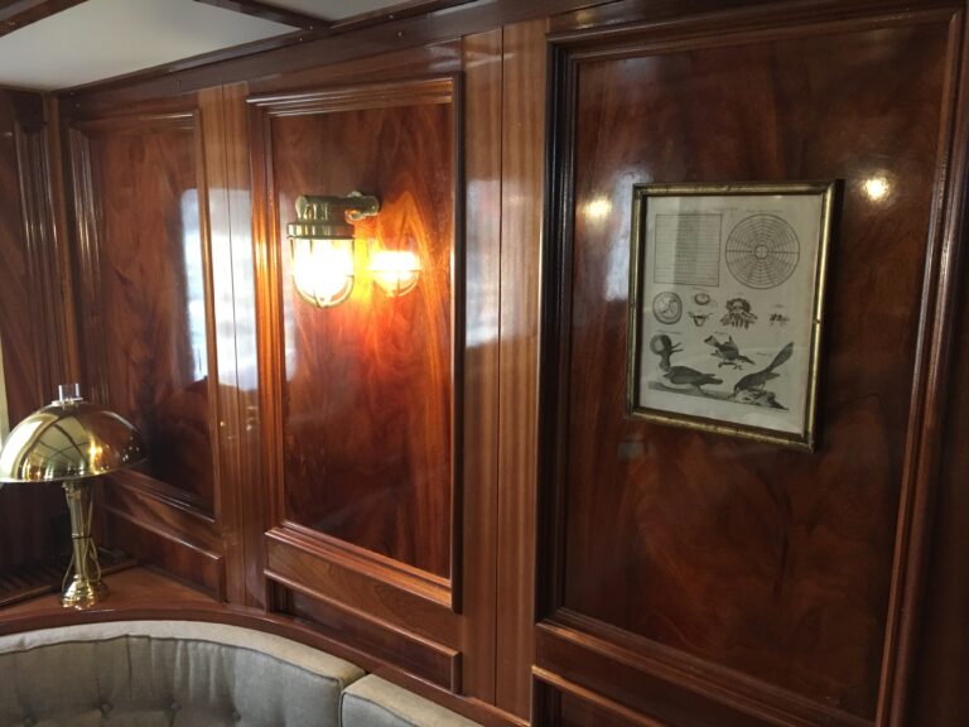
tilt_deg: -11.5
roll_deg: -0.8
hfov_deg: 61.7
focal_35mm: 29
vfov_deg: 48.2
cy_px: 364
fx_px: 812
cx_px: 484
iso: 200
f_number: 2.2
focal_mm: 4.15
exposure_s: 1/25
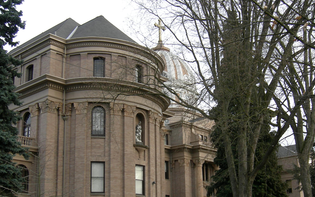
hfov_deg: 38.8
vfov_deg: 24.7
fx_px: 446
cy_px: 135
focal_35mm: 52
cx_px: 171
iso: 64
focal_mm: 7.5
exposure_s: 1/68.3
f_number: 3.4
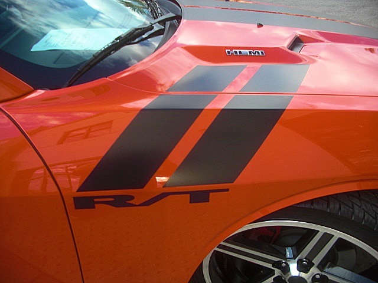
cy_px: 142
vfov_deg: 39.7
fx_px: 393
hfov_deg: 51.4
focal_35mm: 36
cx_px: 189
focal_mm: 6.3
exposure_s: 1/125
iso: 50
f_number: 2.8
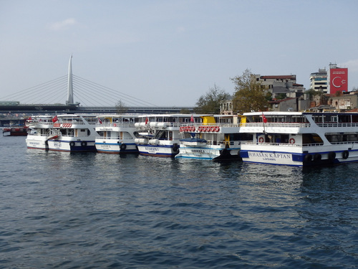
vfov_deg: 29.7
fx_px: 507
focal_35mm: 49
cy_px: 134
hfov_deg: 38.9
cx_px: 179
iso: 125
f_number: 4.9
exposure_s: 1/640
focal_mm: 8.8
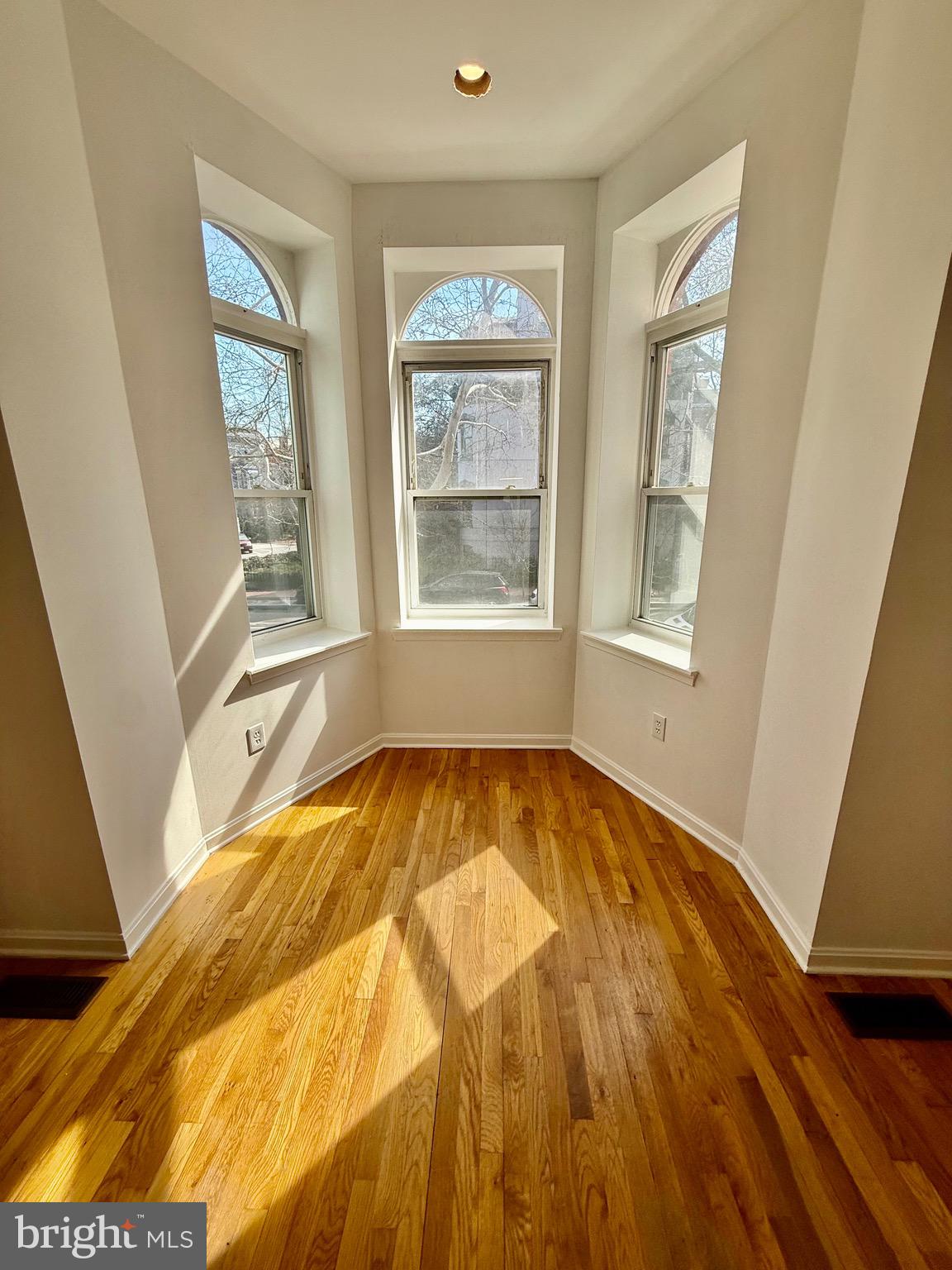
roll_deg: +0.9
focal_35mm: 14
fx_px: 513
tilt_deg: -14.2
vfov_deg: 102.1
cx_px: 476
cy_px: 635
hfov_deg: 85.7
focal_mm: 2.22
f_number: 2.2
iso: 50
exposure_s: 1/376
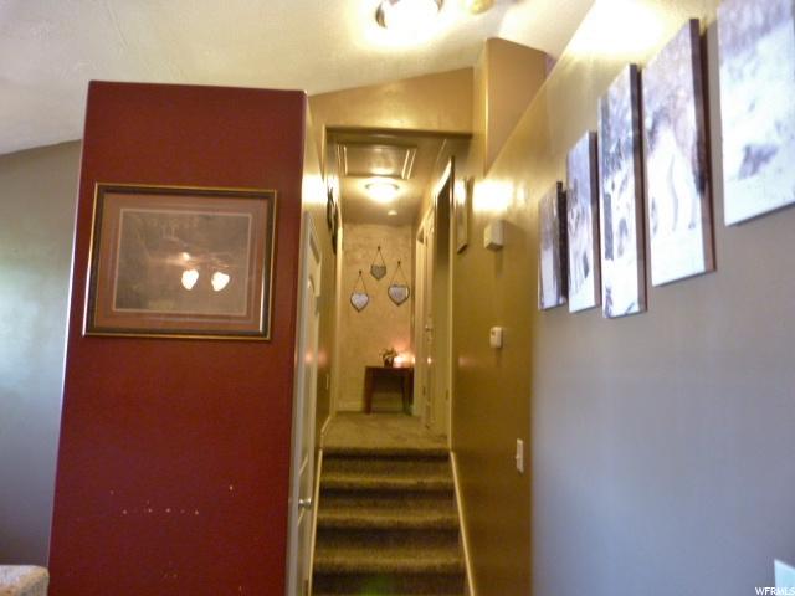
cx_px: 398
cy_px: 298
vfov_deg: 54.9
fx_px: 574
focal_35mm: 25
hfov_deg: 69.4
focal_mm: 4.5
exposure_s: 1/10
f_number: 2.8
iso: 400
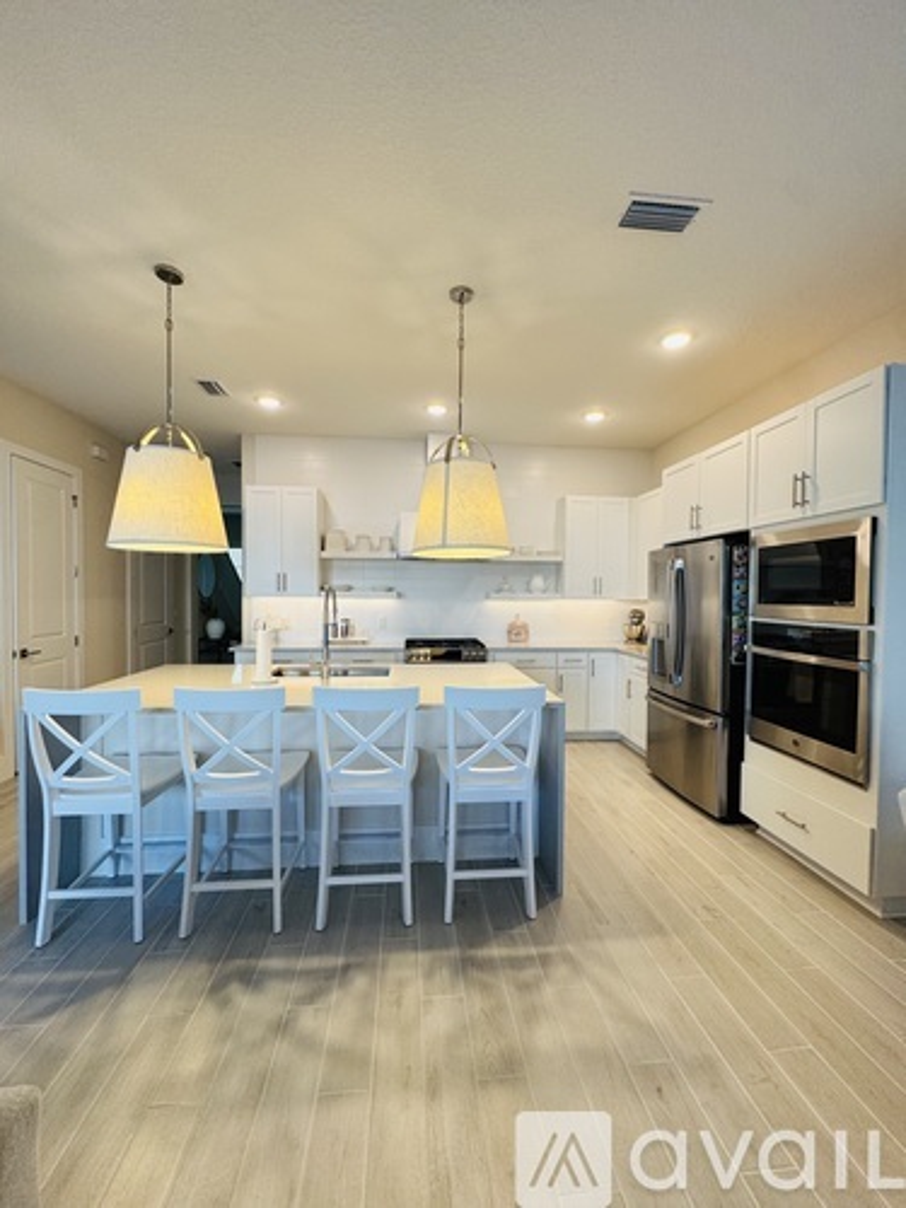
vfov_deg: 102.1
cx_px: 453
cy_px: 604
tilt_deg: -1.6
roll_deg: -0.9
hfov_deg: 85.7
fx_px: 489
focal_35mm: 14
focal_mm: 2.22
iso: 125
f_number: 2.2
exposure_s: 1/120
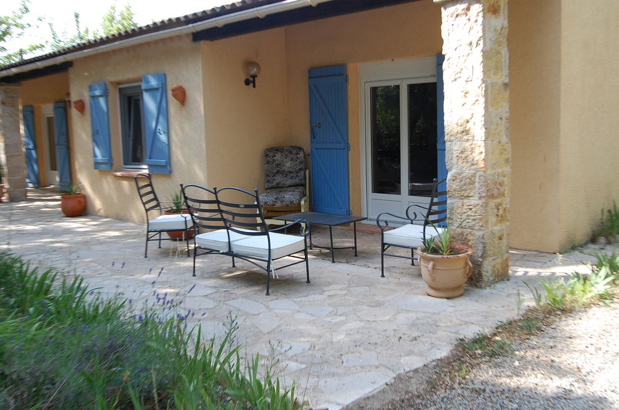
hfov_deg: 49.6
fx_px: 669
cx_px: 310
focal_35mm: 39
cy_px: 205
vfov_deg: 34.1
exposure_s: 1/125
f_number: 9
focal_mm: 26
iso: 400
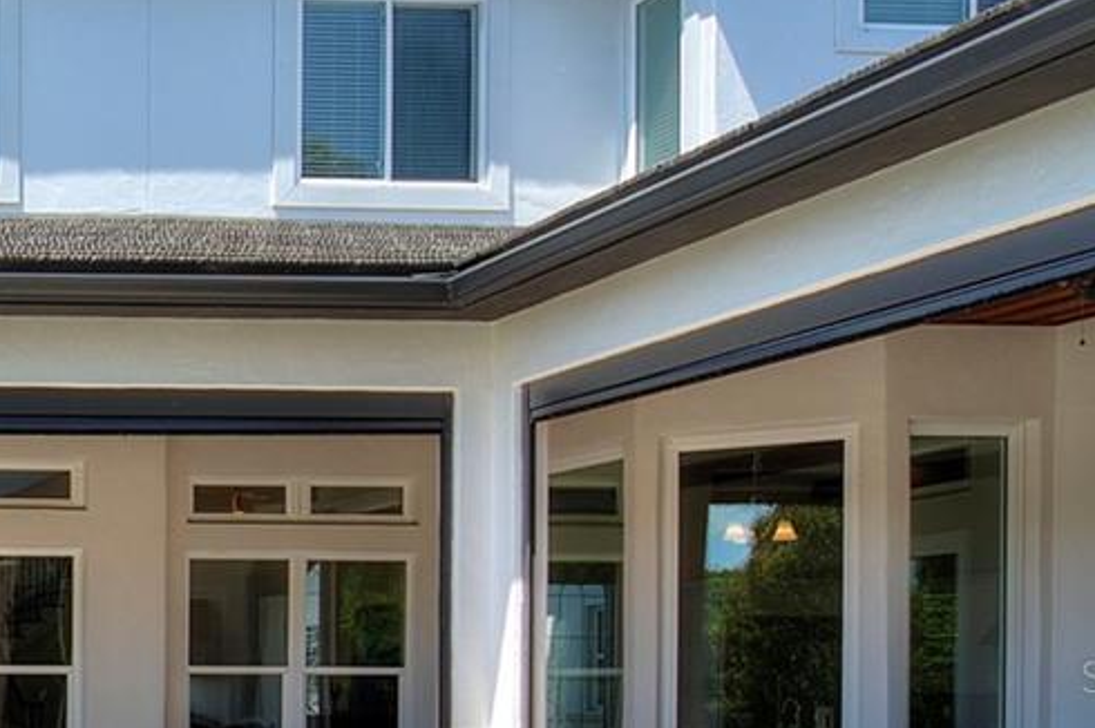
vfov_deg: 26.4
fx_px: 1489
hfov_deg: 28.3
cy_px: 677
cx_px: -507
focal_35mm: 49
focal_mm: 10
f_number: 4.5
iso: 100
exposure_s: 1/320
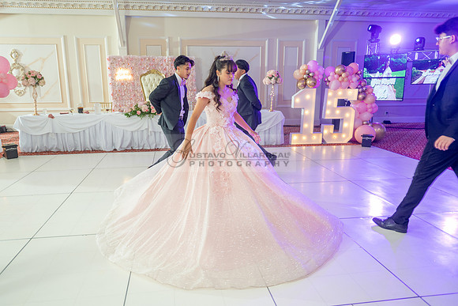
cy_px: 160
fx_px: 324
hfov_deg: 70.4
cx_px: 215
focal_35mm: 25
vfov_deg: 50.5
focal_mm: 24
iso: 400
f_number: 2.8
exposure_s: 1/100
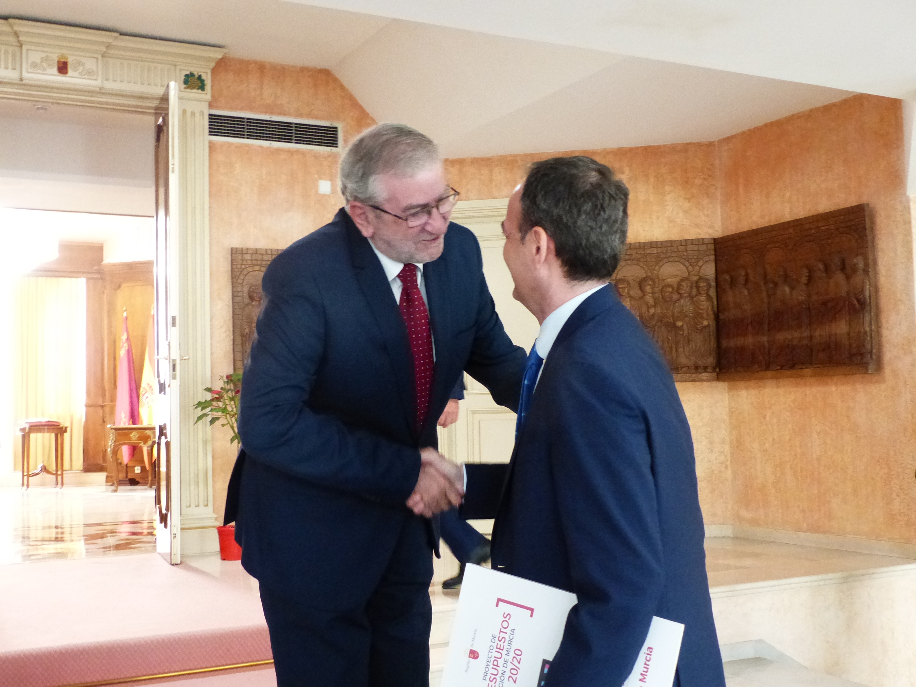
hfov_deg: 44.8
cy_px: 344
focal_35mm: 42
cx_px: 458
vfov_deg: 34.3
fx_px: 1111
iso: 800
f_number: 3.2
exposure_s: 1/30
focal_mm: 7.6
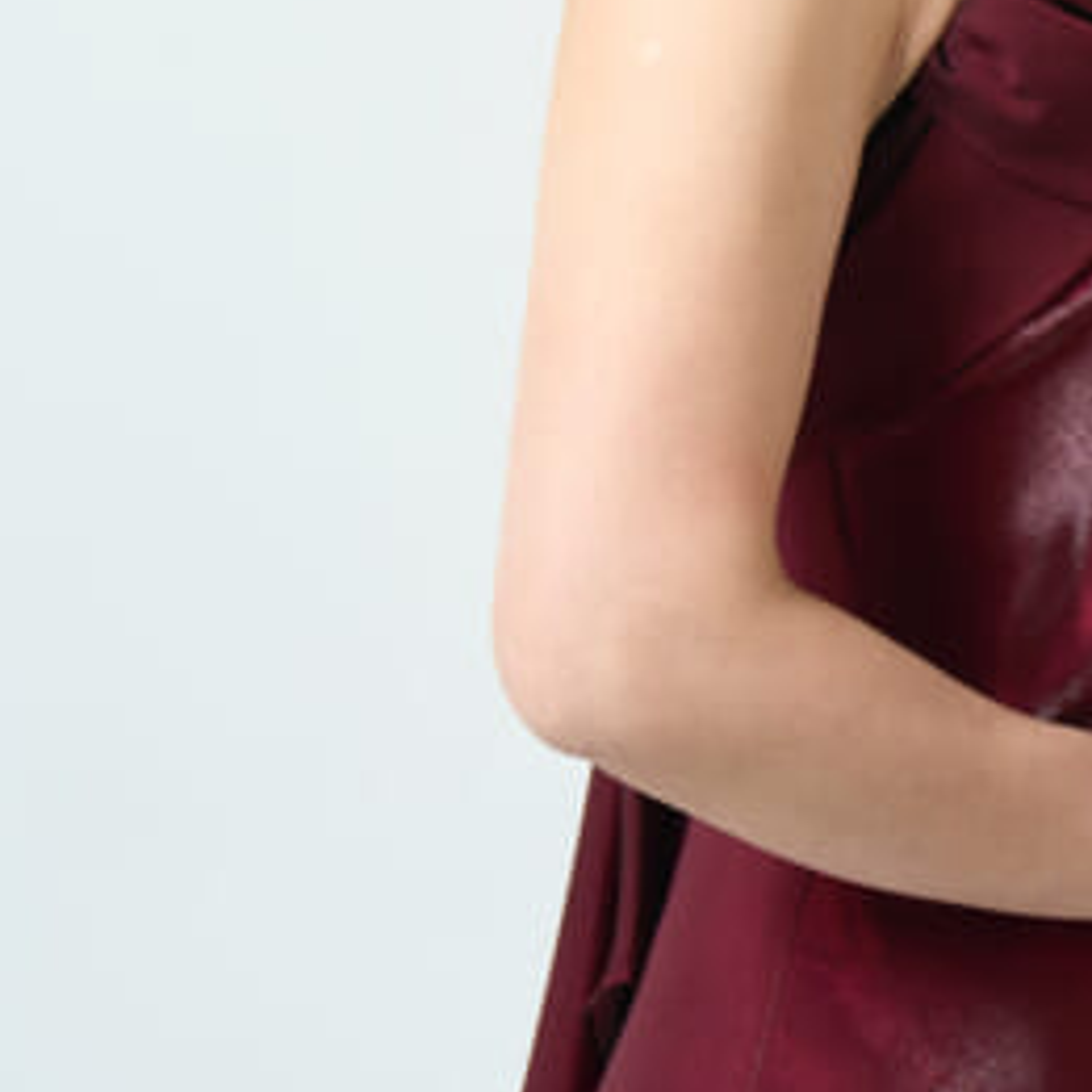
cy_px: -33
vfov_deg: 5.4
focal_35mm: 325
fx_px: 11599
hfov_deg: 5.4
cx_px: 1073
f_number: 7.1
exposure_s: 1/200
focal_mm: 125
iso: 500
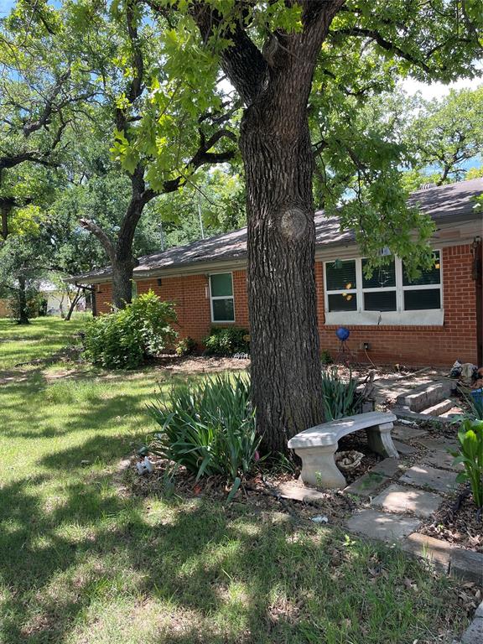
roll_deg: +3.0
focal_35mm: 25
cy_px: 322
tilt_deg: -1.0
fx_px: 465
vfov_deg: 69.4
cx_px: 242
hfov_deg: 54.9
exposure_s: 1/387
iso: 32
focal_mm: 5.1
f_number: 1.6
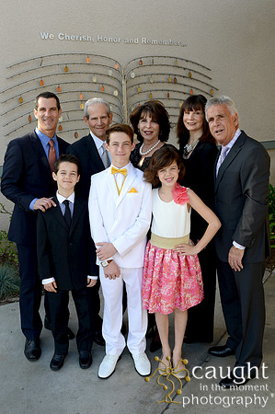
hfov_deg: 38.8
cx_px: 138
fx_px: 390
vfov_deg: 55.8
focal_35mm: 34
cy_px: 207
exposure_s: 1/160
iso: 200
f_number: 6.3
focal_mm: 34
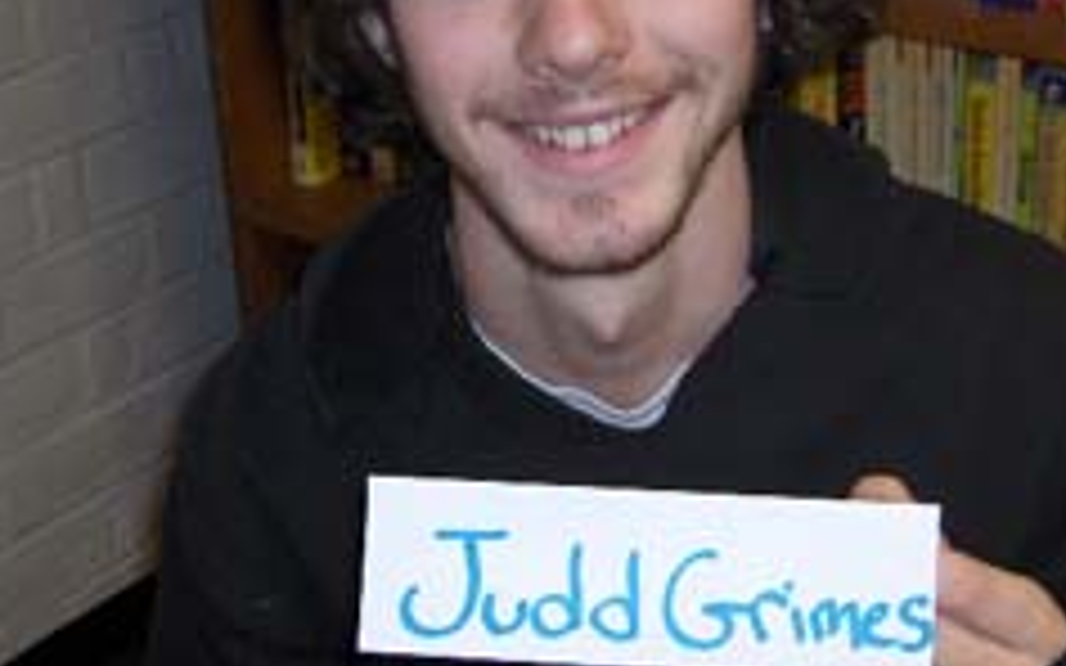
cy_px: 358
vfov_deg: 21.3
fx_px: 1772
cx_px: 589
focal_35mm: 61
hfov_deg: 33.5
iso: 100
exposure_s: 1/60
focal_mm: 8
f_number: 2.8
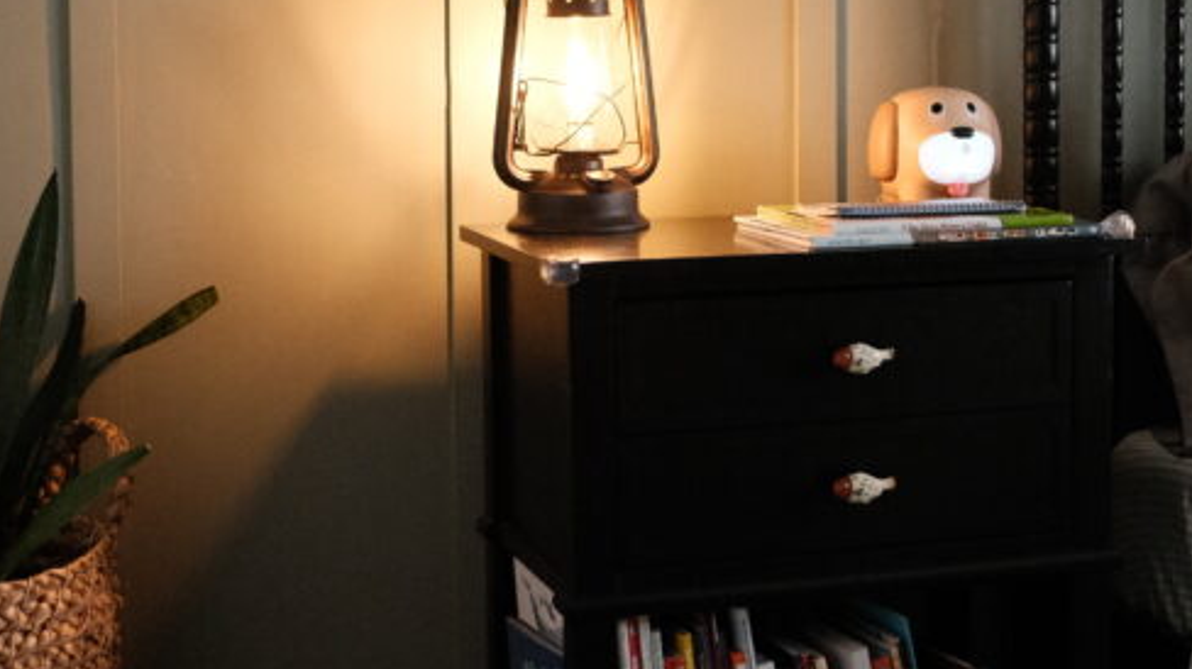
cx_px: 801
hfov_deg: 27.4
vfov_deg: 15.5
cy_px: 118
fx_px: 2433
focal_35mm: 77
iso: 4000
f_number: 2.8
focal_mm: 23
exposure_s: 1/125
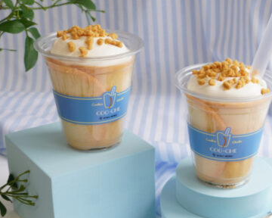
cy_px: 122
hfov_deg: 30.7
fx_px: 491
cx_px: 184
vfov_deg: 25.0
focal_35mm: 61
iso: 250
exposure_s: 1/50
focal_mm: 26
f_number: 7.1
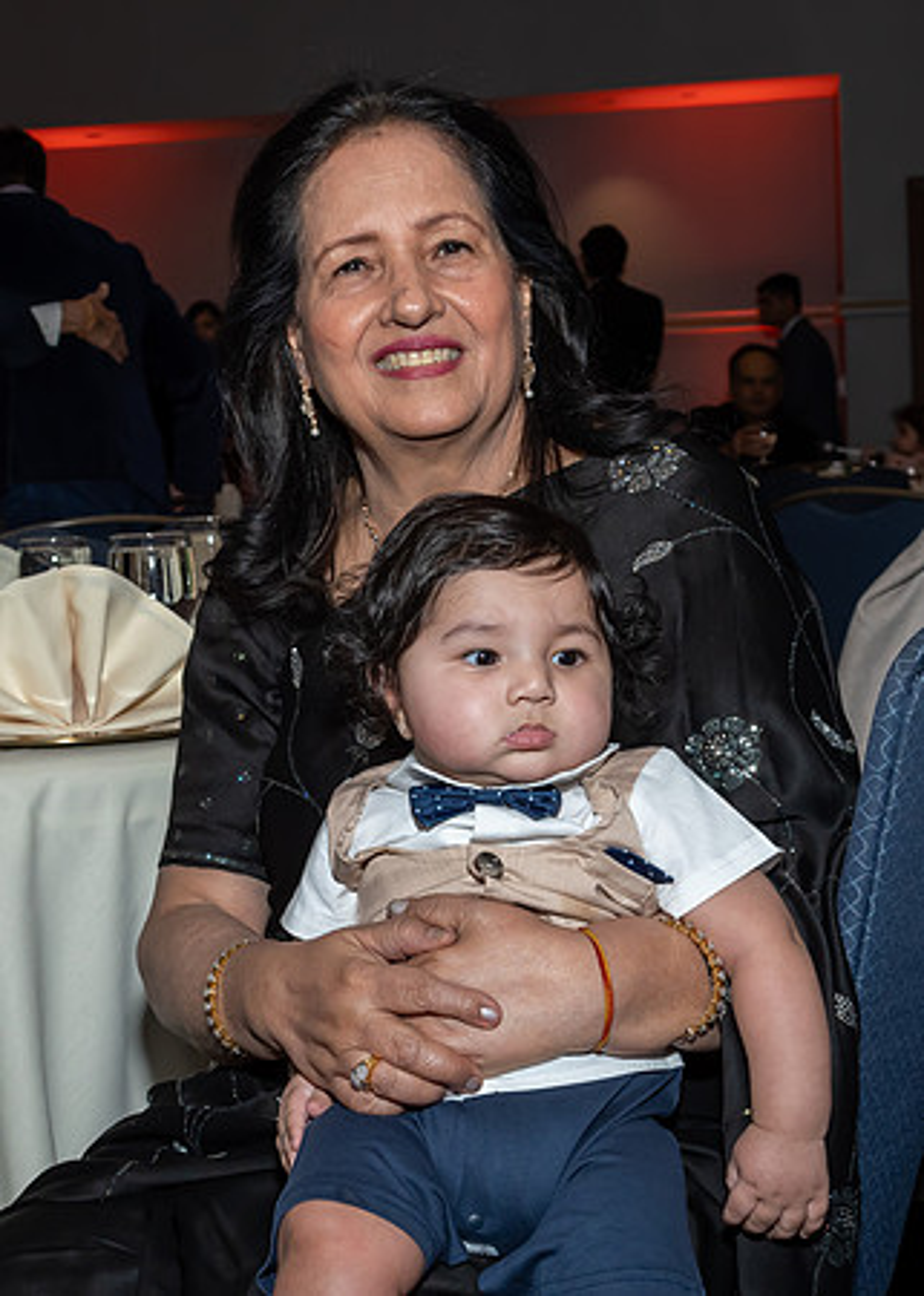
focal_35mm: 72
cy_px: 635
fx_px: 2663
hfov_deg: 19.6
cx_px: 252
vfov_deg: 27.3
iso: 500
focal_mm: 28
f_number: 6.3
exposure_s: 1/250
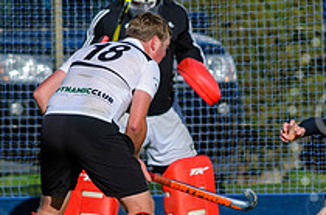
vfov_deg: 0.7
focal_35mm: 1833
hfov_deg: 1.1
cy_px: 118
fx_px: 16561
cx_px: 438
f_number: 4
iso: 200
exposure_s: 1/3000
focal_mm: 300
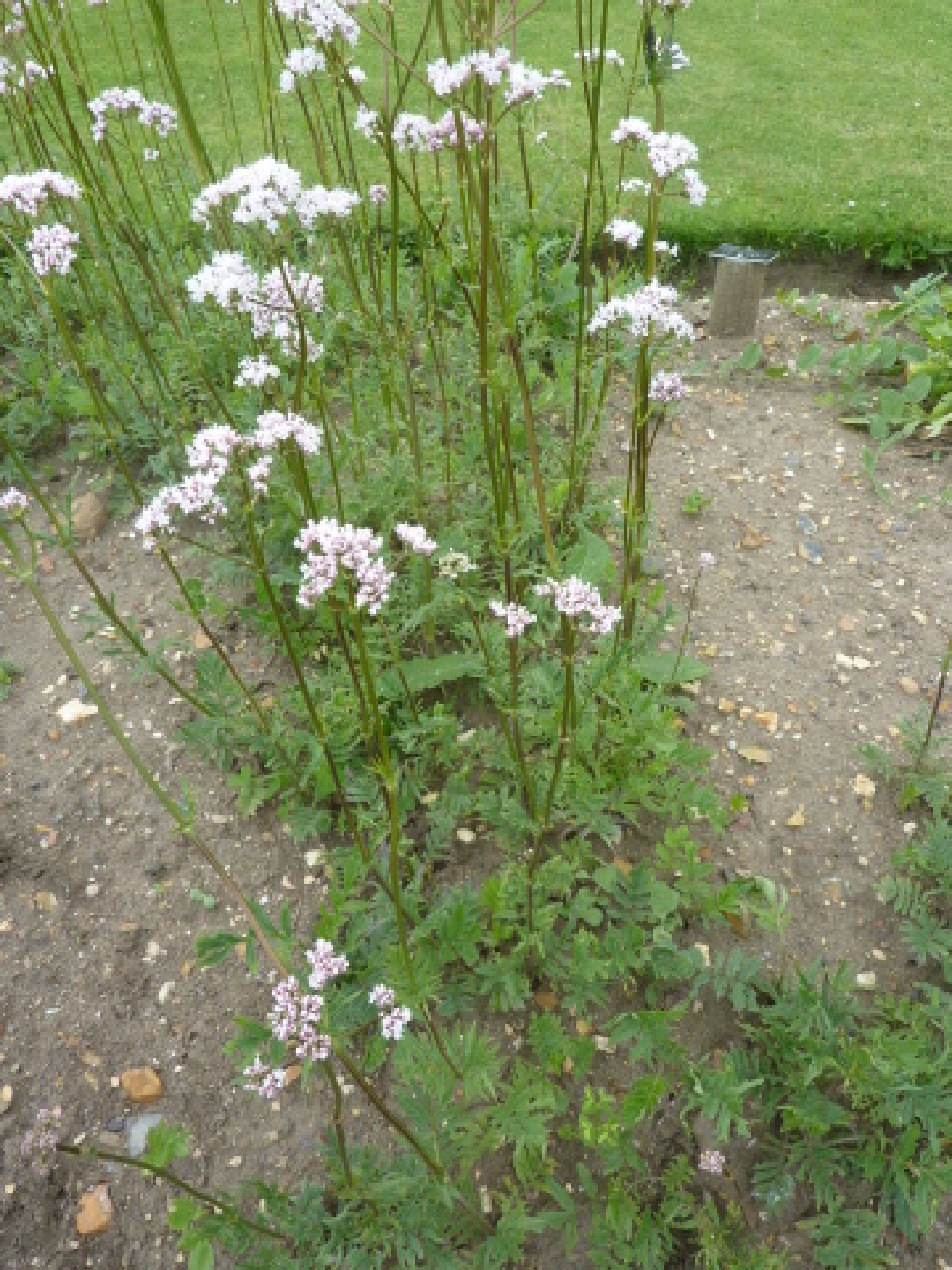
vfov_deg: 69.4
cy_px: 635
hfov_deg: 54.9
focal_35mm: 25
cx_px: 476
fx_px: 917
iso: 80
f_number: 4
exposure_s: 1/125
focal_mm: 4.1
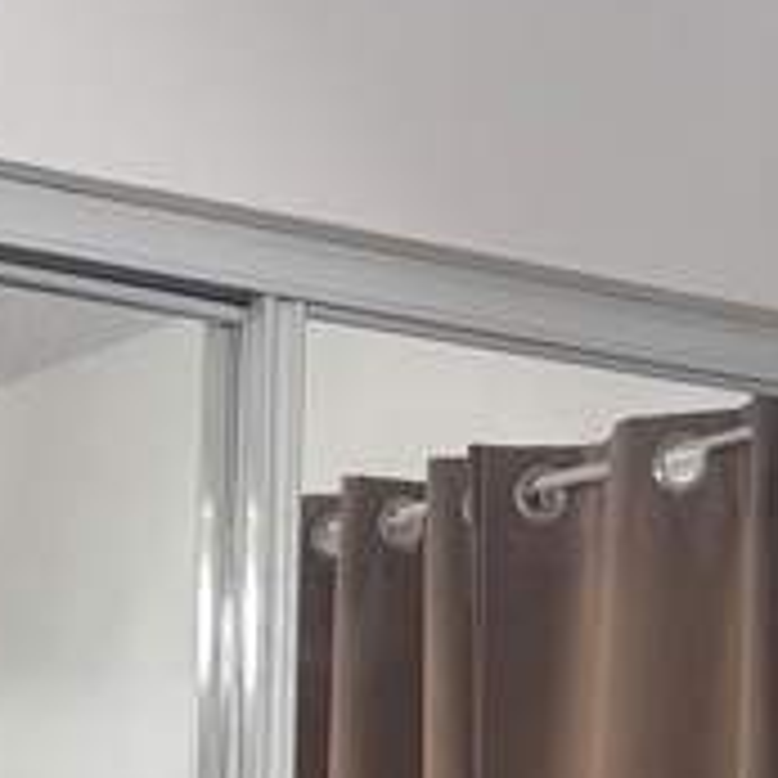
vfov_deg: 12.1
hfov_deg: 13.3
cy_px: 1475
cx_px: 364
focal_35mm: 131
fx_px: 3331
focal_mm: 6.76
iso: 200
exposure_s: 1/120
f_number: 1.78
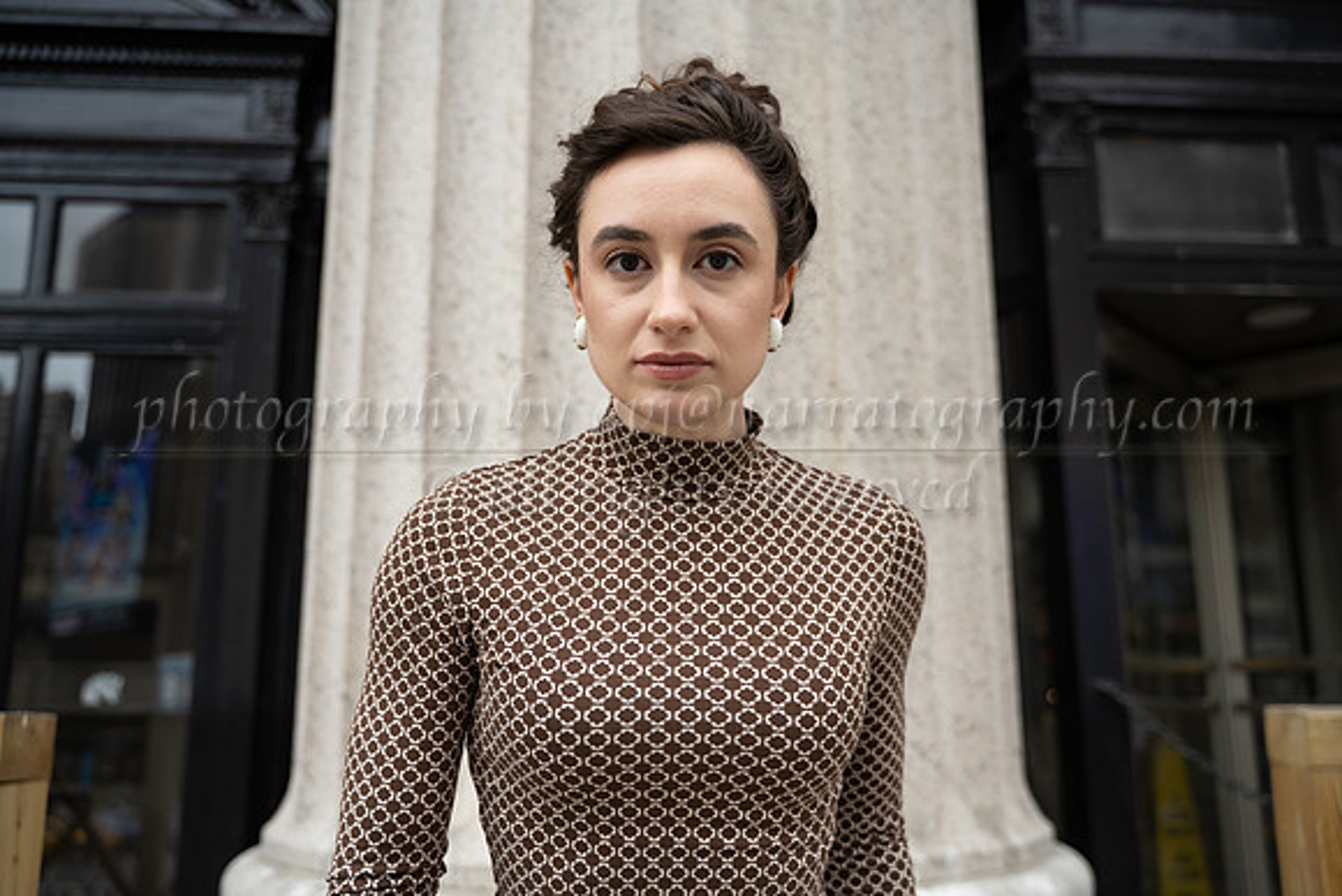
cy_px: 448
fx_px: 1174
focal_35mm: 32
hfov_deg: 59.5
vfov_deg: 41.7
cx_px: 671
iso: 400
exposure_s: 1/1250
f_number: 2.8
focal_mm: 31.5
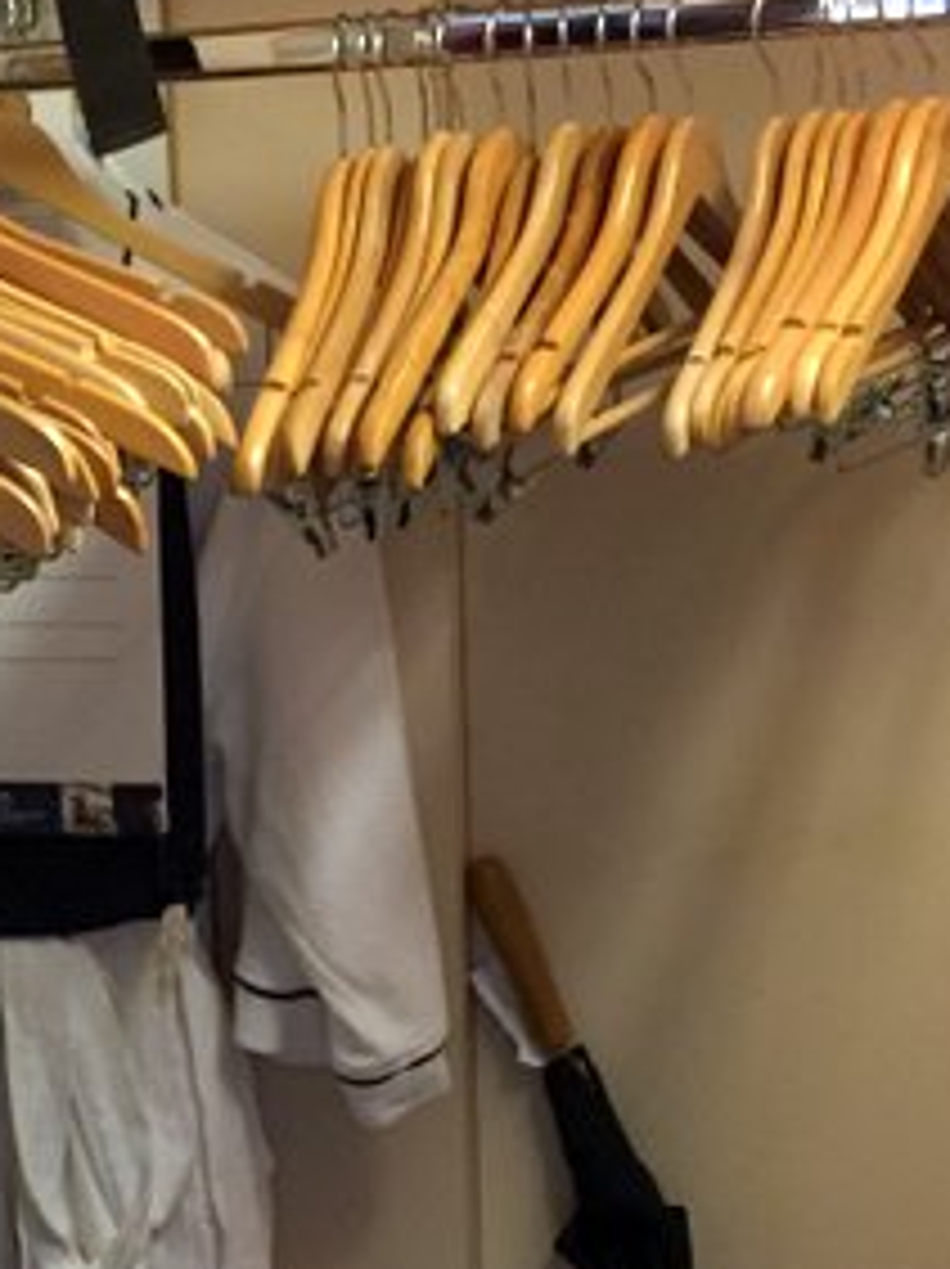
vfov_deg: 26.9
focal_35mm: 72
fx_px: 2639
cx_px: 74
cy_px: 824
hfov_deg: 20.0
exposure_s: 1/33
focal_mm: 4.15
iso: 320
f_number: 2.2
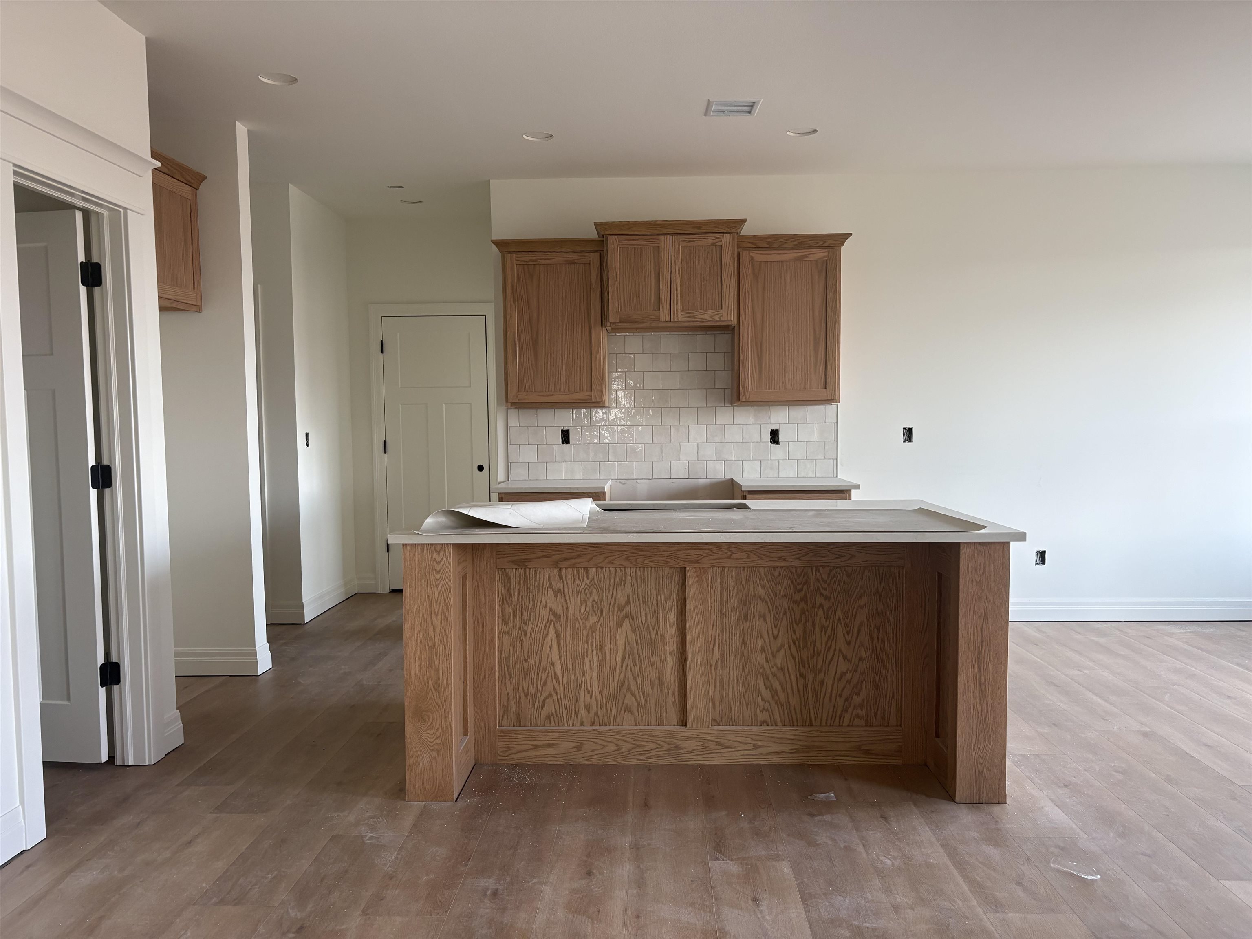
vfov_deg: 53.1
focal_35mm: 26
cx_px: 626
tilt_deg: -3.4
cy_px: 470
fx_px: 940
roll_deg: +1.0
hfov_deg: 67.3
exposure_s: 1/122
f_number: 1.6
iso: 125
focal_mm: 5.96
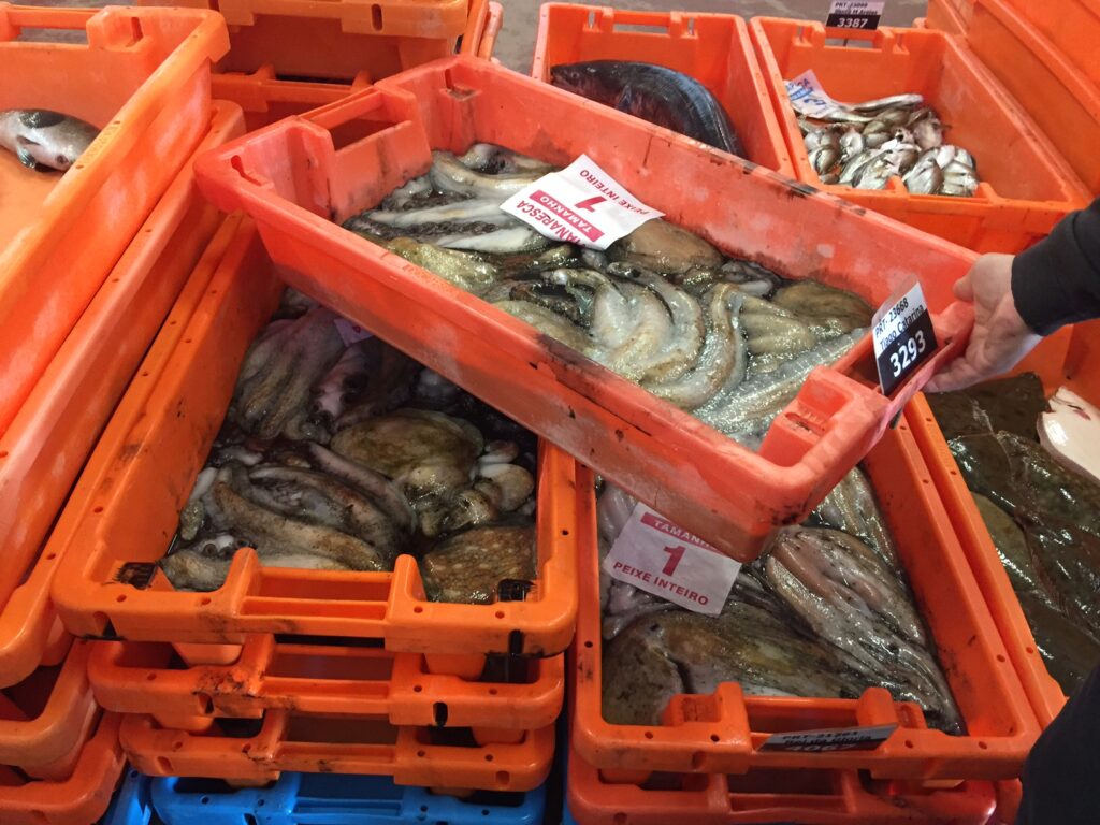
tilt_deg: -39.0
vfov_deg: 48.2
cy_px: 412
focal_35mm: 29
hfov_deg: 61.7
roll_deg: -5.2
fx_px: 922
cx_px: 550
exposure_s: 1/33
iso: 250
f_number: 2.2
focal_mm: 4.15
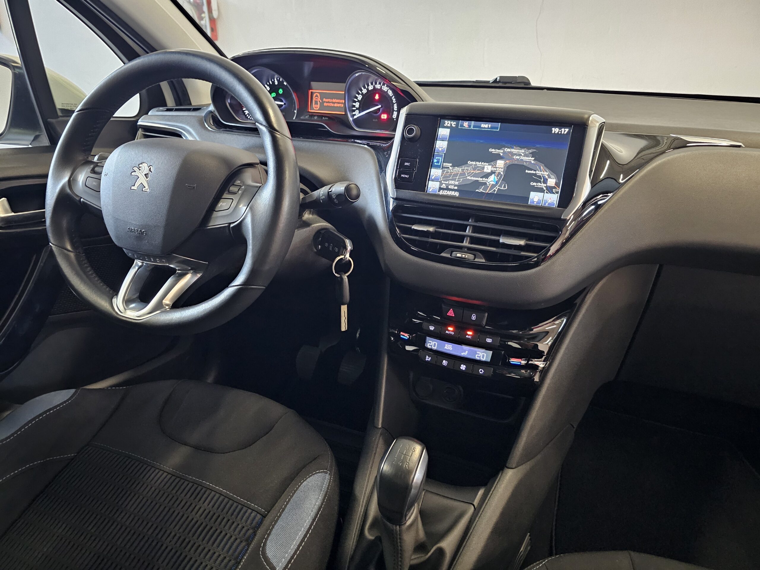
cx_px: 380
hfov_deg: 73.9
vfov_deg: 58.9
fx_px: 505
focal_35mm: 23
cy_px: 285
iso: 1600
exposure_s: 1/25
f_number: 1.7
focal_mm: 6.3
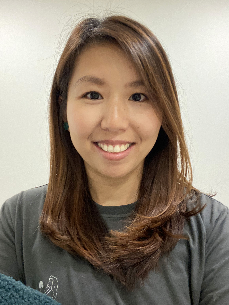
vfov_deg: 60.0
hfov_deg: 46.8
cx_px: 114
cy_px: 152
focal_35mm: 30
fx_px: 265
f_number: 2.2
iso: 320
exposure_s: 1/25
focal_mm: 2.71
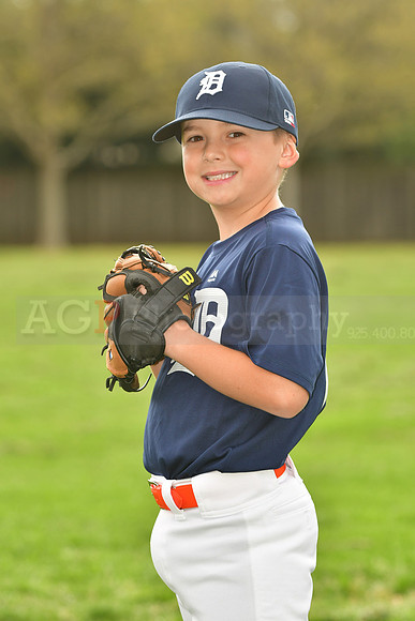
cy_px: 310
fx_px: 3888
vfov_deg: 9.1
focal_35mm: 225
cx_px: 208
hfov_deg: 6.1
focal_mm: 150
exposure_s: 1/500
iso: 200
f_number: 5
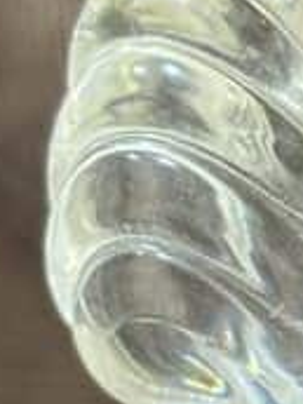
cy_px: 425
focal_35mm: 310
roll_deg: -0.7
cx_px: 679
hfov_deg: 4.7
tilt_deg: -1.6
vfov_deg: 6.4
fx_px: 3618
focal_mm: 5.96
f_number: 1.6
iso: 64
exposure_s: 1/50
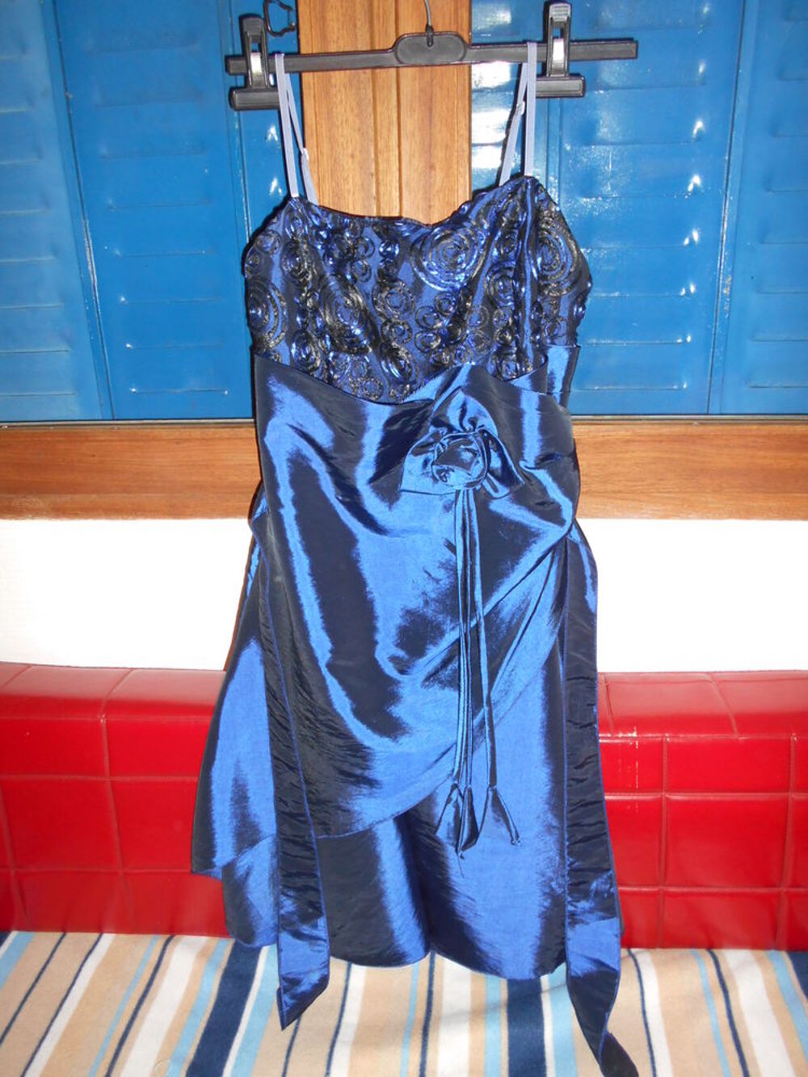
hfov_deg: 53.1
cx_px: 404
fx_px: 809
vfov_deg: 67.3
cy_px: 538
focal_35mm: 26
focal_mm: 4.6
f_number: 3.2
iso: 200
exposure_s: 1/25
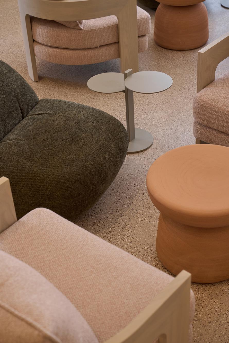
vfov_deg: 31.9
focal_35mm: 63
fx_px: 601
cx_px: 114
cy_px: 172
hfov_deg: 21.6
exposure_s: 1/80
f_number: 5
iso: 320
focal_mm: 63
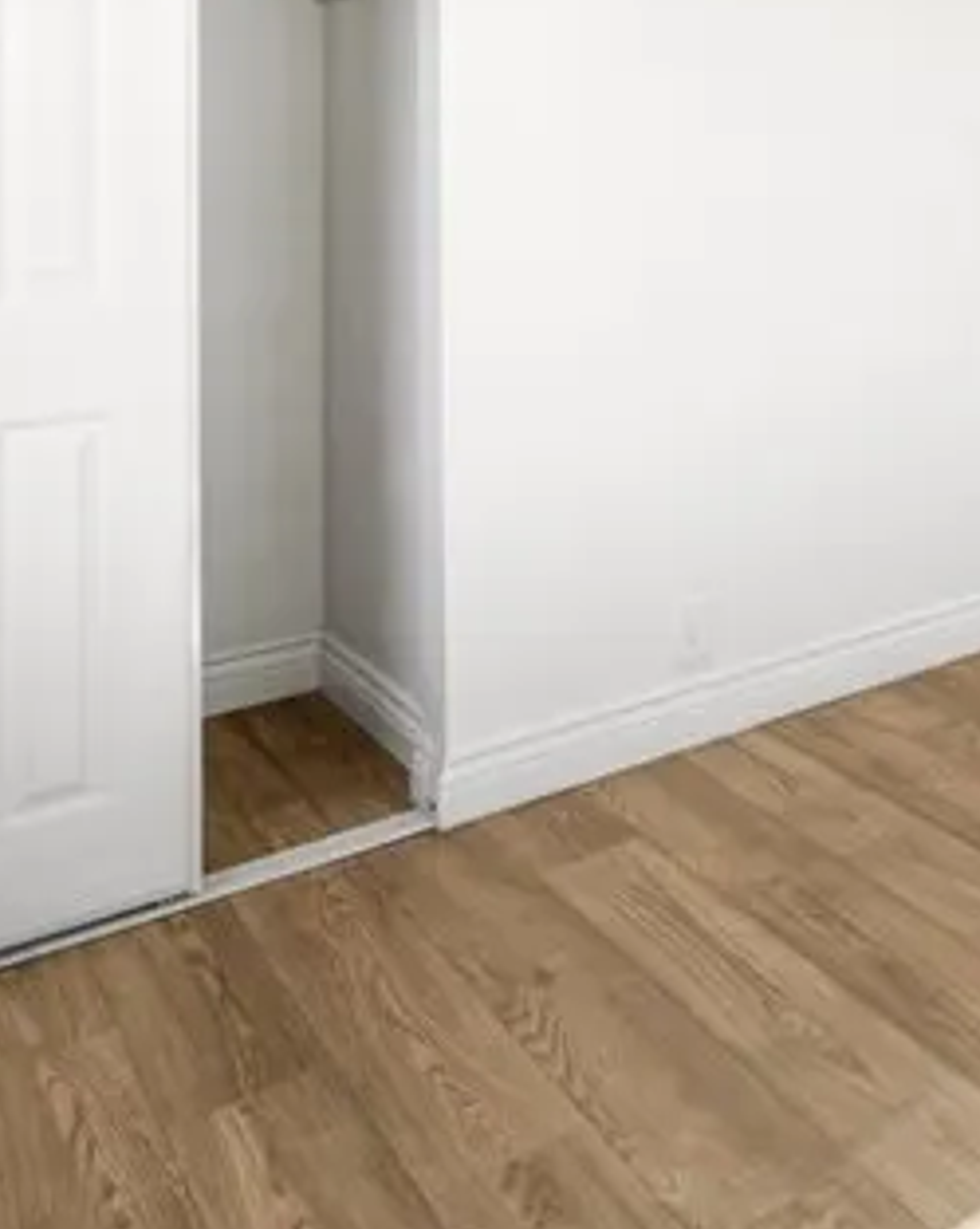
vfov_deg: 45.2
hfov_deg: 33.4
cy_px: 156
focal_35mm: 37
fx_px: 1343
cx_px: 1145
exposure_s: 1/4
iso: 100
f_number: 5.6
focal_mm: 12
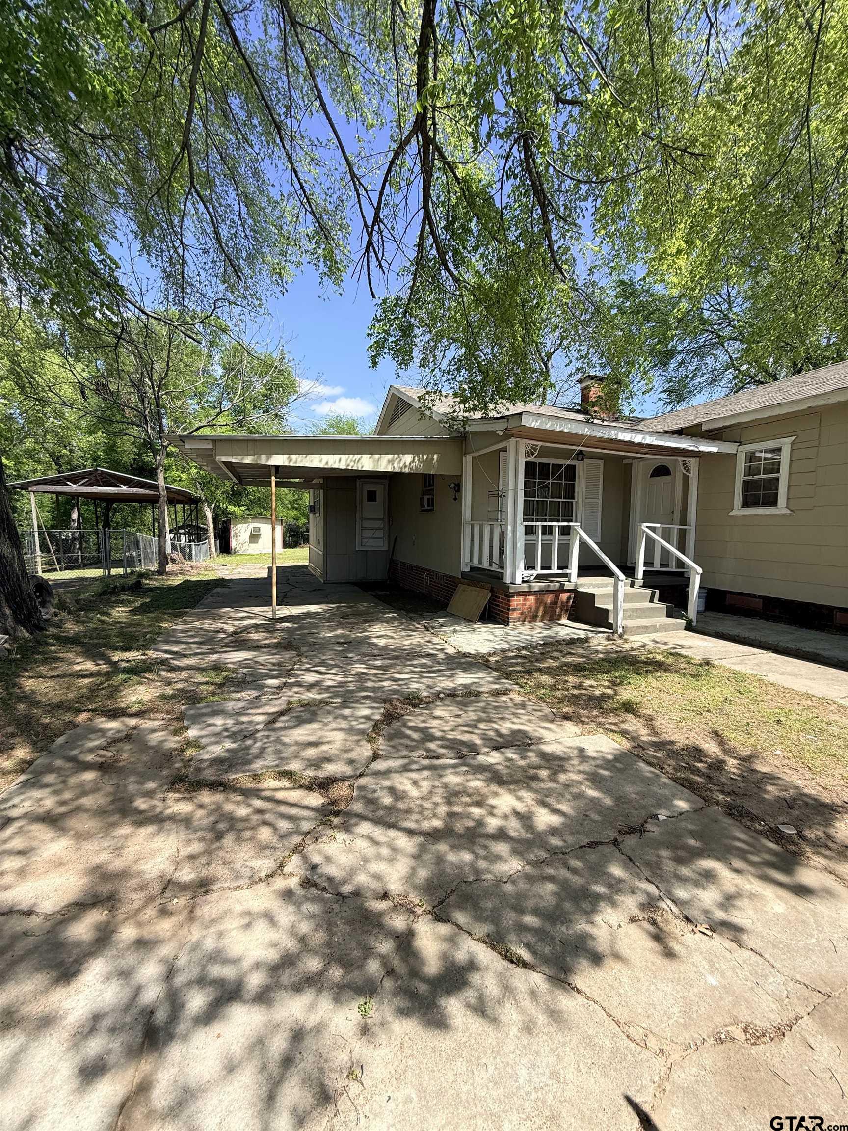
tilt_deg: -3.9
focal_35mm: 14
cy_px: 566
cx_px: 424
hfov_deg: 85.7
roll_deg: -1.0
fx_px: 457
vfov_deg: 102.1
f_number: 2.2
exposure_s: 1/914
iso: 50
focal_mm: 2.22
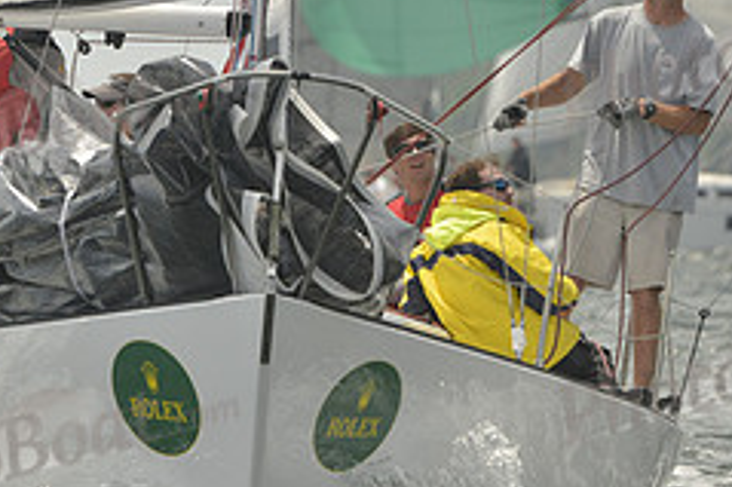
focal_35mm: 826
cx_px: 401
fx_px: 16783
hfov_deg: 2.5
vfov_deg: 1.7
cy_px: 250
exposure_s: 1/1250
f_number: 7.1
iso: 280
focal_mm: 340
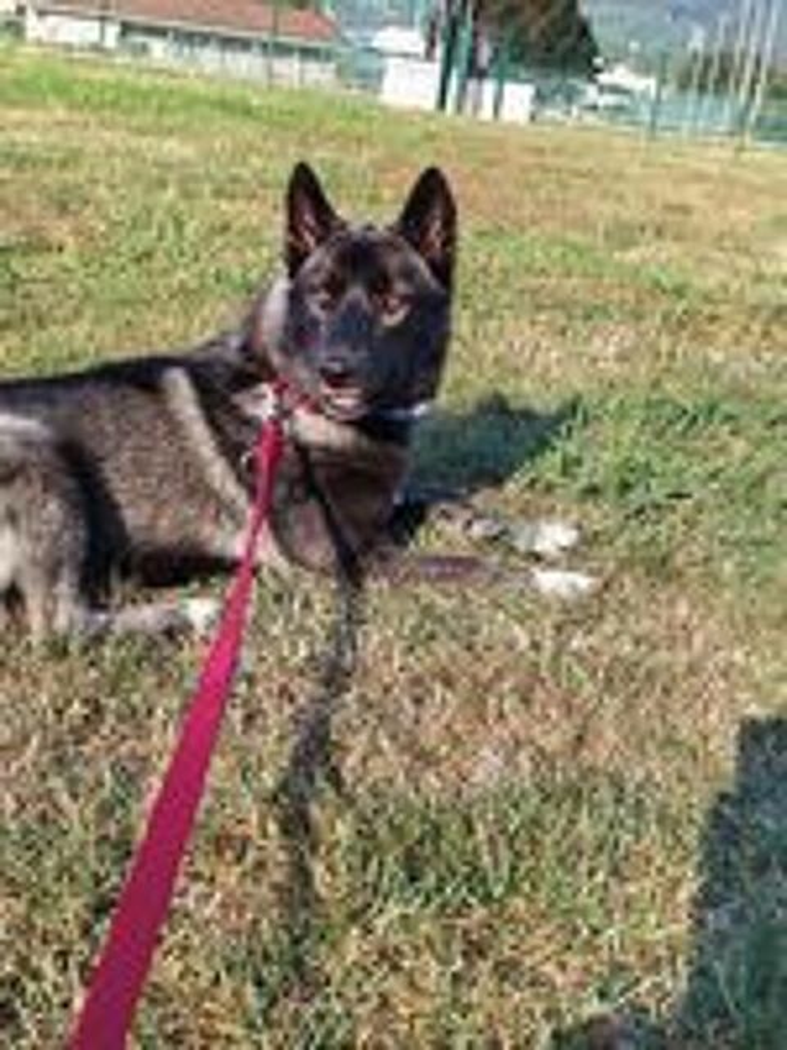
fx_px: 1607
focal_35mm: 53
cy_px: 525
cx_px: 394
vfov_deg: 36.2
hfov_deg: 27.5
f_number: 1.9
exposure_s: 1/350
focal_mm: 6.12
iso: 50
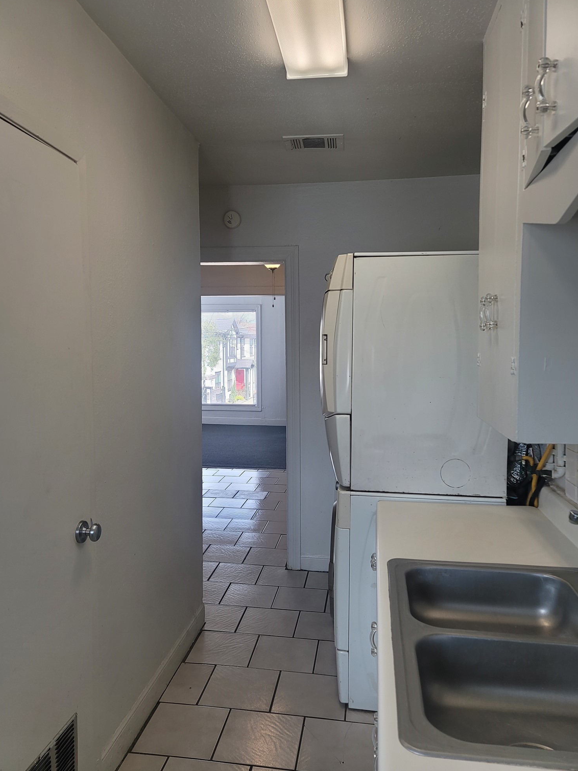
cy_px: 377
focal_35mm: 26
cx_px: 285
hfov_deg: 53.1
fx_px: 579
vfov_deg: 67.3
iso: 64
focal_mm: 7
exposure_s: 1/120
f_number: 1.8
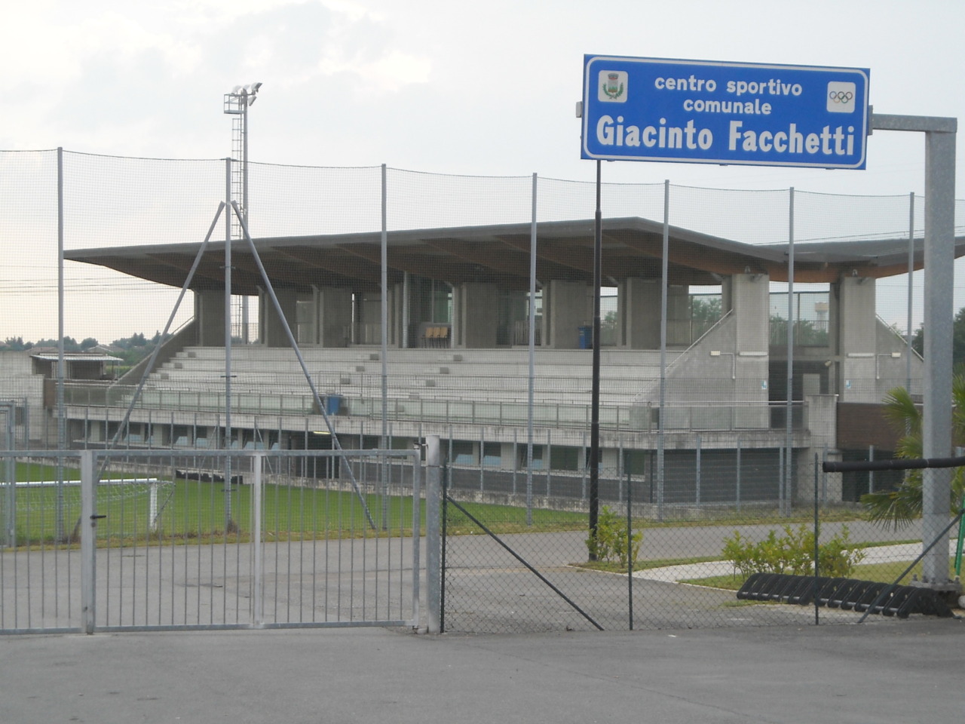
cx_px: 482
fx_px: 2927
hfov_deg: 18.7
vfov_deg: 14.1
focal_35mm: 105
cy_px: 362
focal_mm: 17.1
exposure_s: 1/105
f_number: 4.7
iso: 113
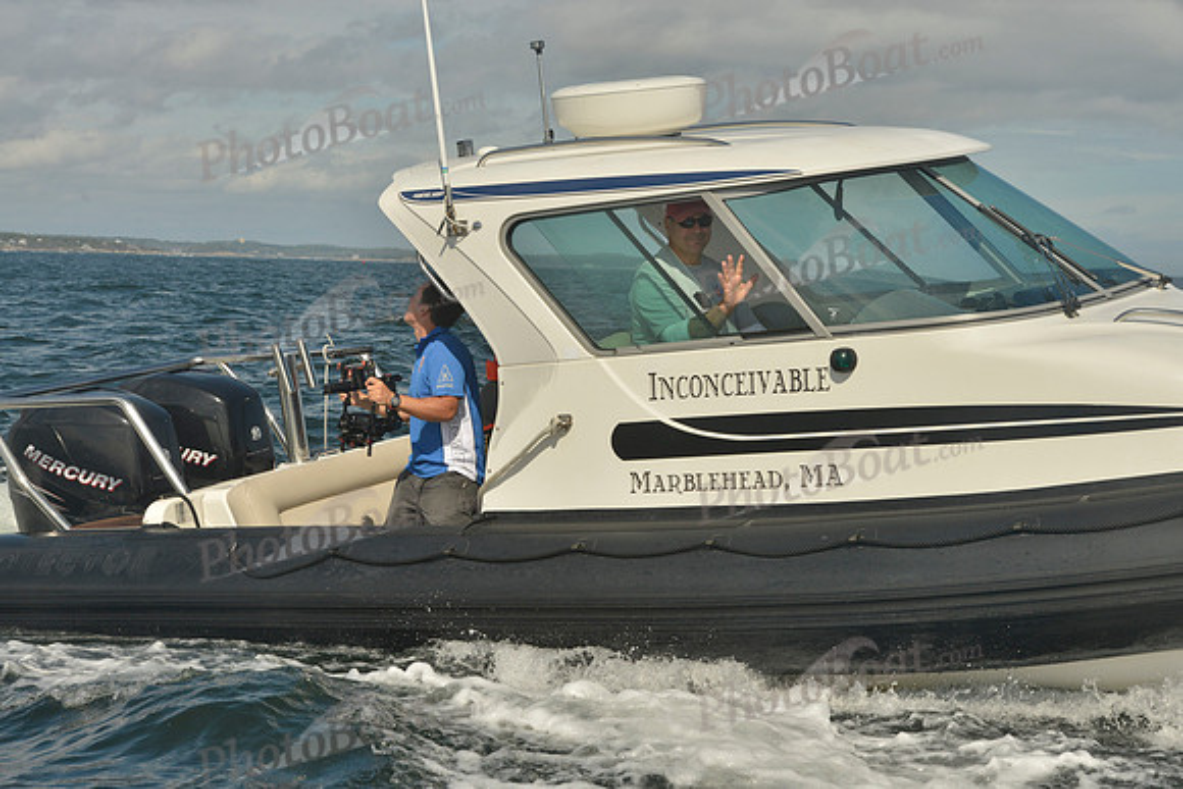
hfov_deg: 28.8
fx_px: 2301
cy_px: 394
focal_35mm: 70
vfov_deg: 19.5
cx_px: 592
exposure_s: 1/1250
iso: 400
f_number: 11
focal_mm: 70
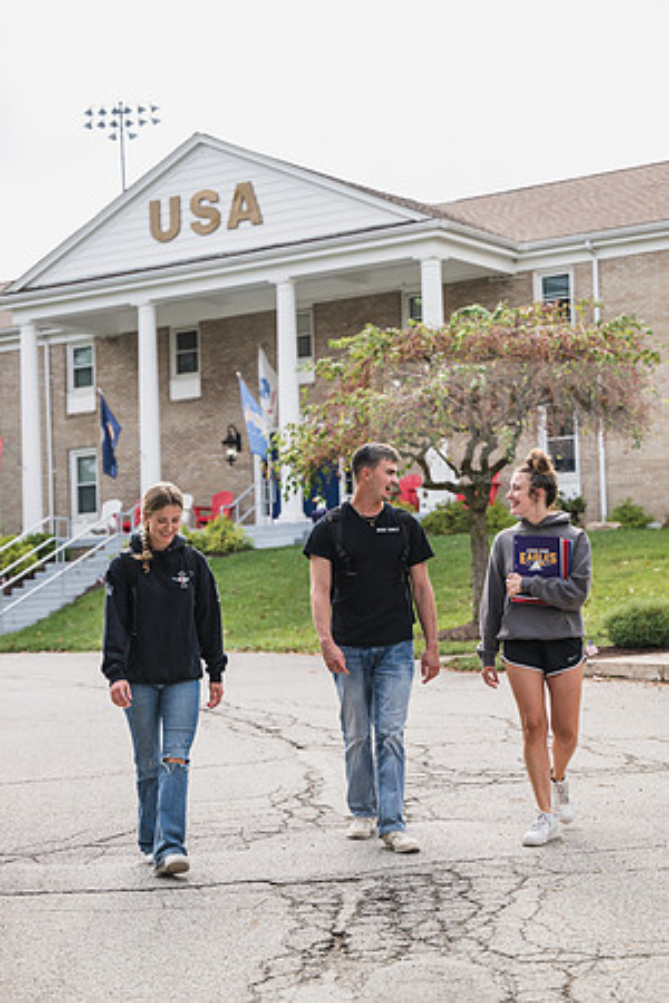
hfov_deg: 19.5
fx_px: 1951
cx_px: 334
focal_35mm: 70
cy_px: 502
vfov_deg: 28.8
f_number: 3.5
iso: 160
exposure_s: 1/800
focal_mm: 70
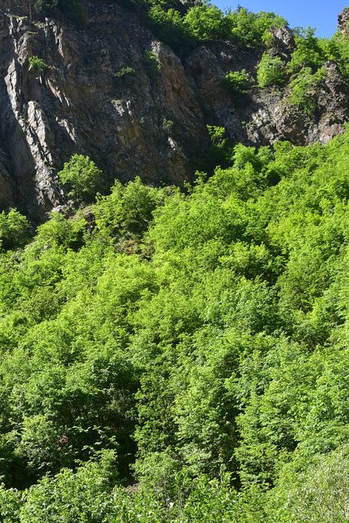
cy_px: 339
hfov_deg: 14.1
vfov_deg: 21.0
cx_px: 89
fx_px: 1410
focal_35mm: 97
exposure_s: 1/400
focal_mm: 50
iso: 160
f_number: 5.6
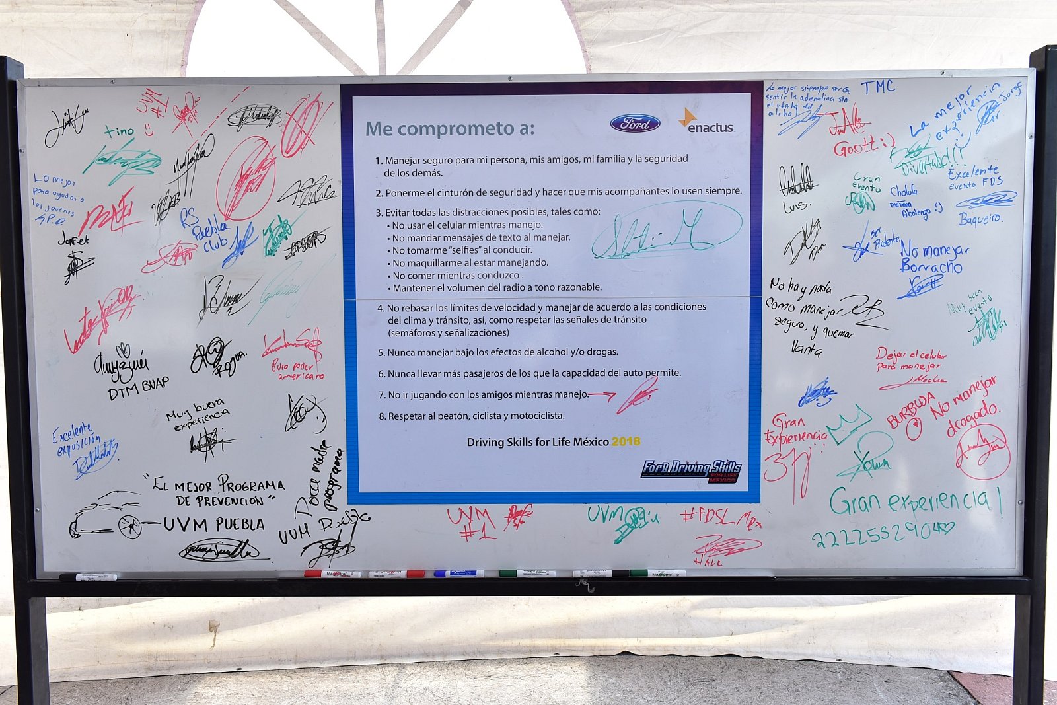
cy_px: 352
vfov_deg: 41.1
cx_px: 528
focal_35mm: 32
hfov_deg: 58.7
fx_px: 940
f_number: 7.1
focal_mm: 32
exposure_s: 1/125
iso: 320
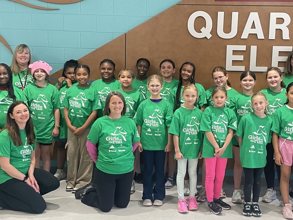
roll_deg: -1.5
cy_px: 121
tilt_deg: -7.7
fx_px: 398
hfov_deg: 40.1
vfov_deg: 30.9
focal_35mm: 47
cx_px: 184
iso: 100
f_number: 1.6
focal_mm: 4.2
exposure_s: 1/60
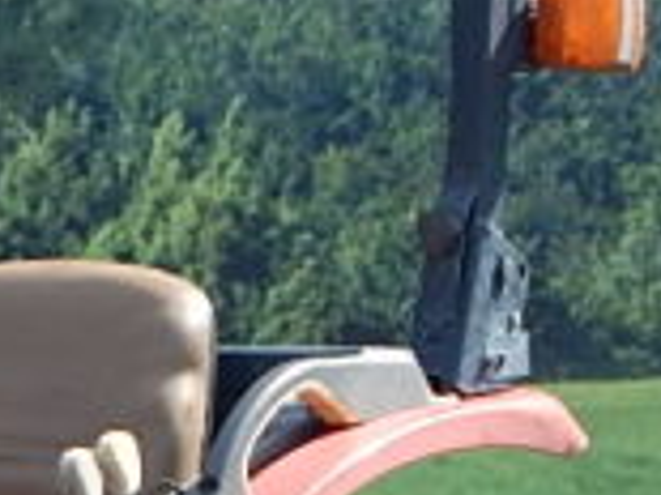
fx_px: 4198
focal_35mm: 220
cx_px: -307
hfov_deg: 8.8
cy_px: 738
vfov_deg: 6.7
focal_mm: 6.1
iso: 125
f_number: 3.3
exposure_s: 1/800
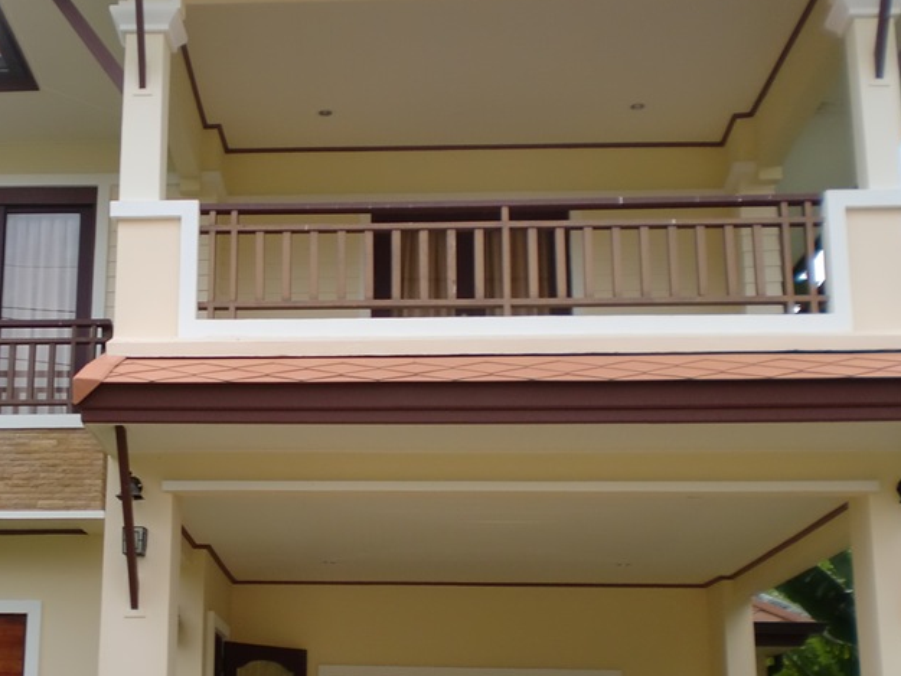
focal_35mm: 56
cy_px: 461
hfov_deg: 33.8
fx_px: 1458
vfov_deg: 25.9
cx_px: 244
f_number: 3.1
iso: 64
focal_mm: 6.3
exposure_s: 1/250
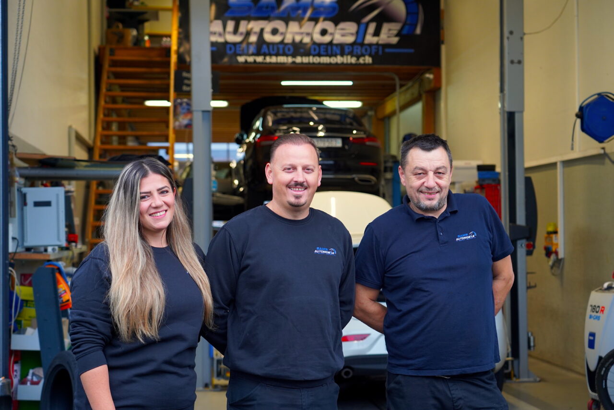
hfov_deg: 31.9
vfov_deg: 21.6
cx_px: 307
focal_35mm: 63
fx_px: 1075
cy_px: 205
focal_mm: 63
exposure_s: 1/160
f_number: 4
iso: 1000
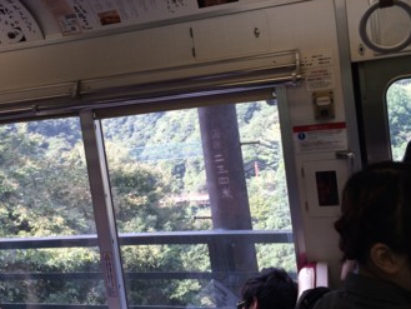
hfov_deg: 45.6
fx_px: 487
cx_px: 170
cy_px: 119
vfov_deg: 35.0
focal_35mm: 41
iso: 32
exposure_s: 1/175
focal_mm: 4.12
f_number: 2.2
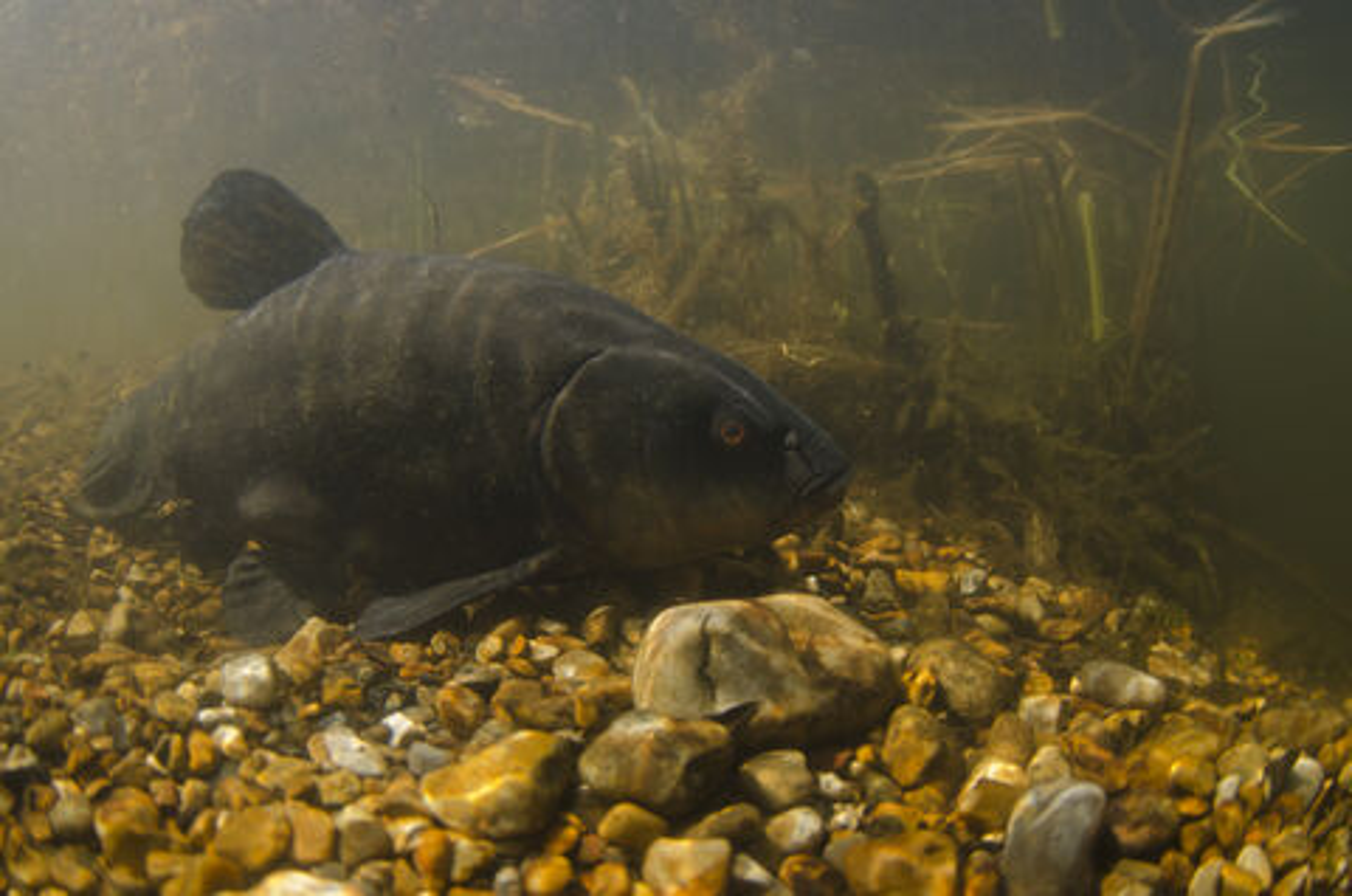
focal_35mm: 17
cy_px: 448
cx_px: 676
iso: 500
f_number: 5
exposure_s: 1/640
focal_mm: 11.5
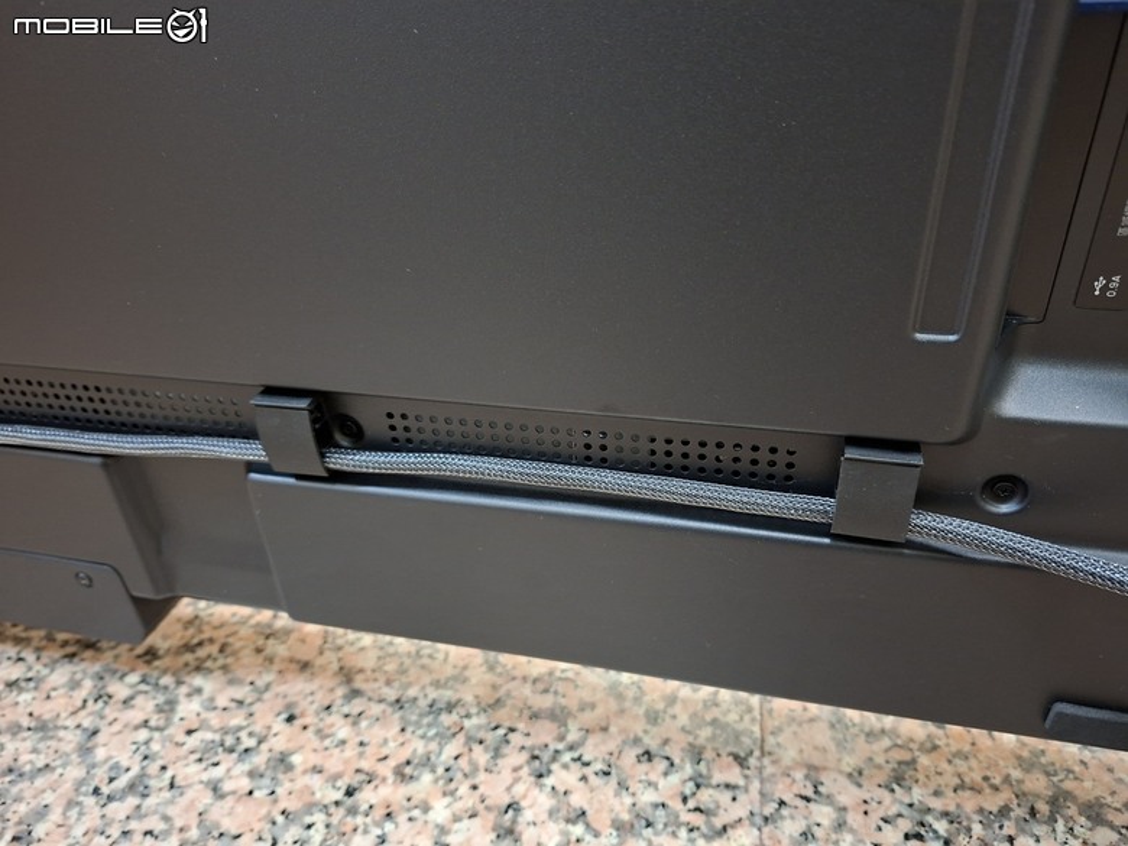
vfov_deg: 58.9
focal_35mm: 23
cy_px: 423
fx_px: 749
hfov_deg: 73.9
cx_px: 564
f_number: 1.8
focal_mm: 5.54
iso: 800
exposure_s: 1/24
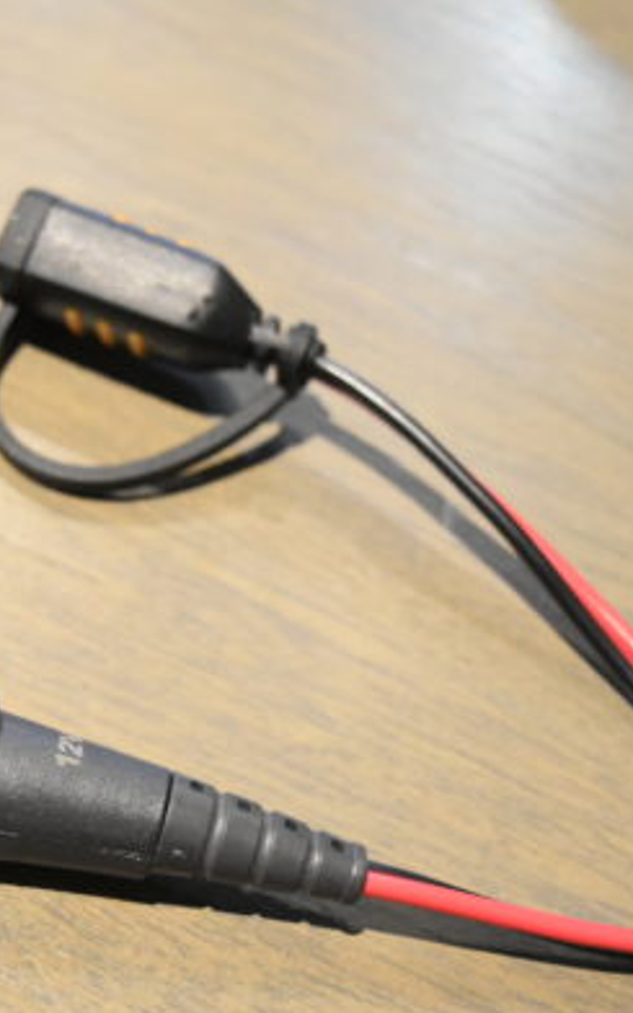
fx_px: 2070
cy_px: 589
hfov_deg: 17.1
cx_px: 26
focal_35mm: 75
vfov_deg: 27.5
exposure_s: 1/125
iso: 2200
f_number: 4
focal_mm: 26
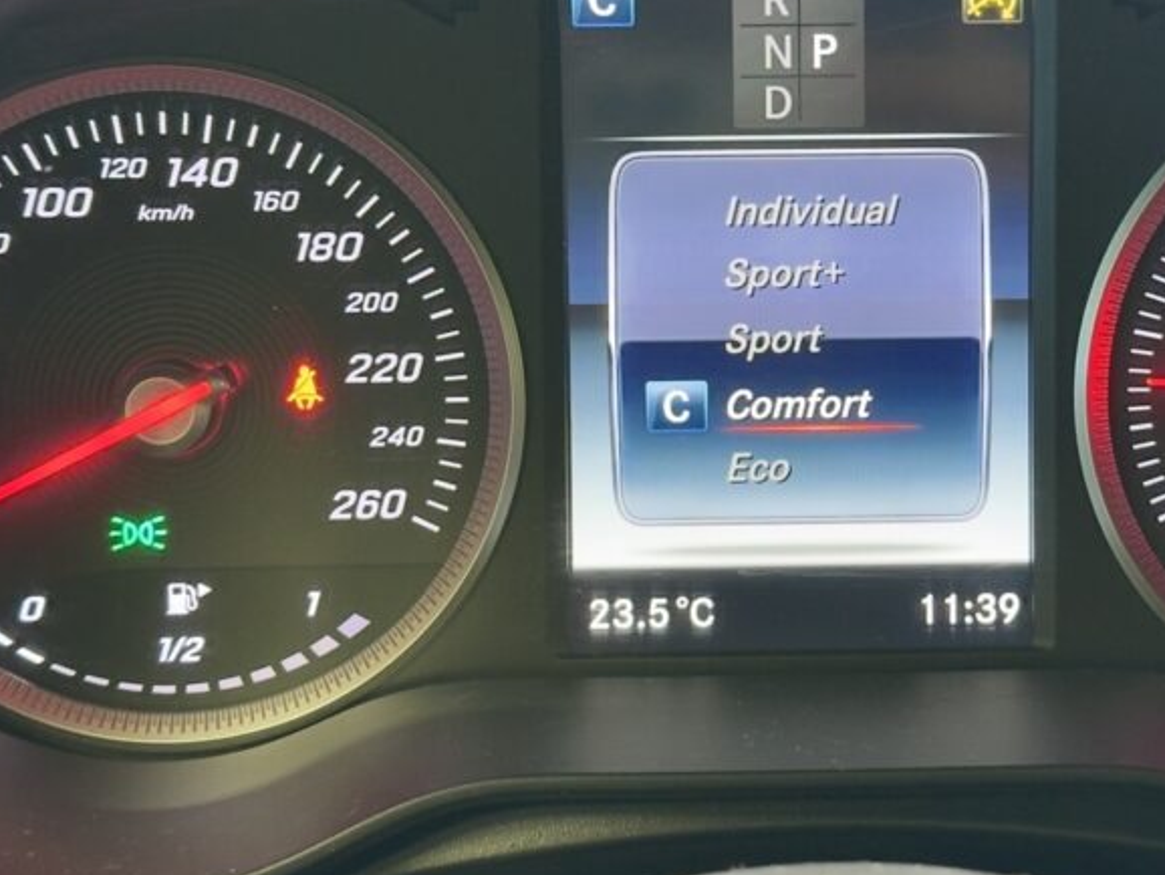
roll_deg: +0.0
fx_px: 2862
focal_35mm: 85
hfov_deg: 22.9
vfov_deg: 17.4
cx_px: 786
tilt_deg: -20.2
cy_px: 337
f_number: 1.78
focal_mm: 6.76
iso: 400
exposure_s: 1/34
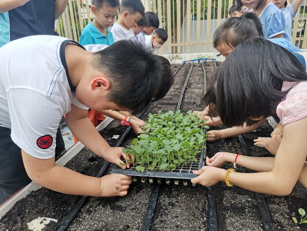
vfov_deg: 53.1
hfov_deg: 67.3
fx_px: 231
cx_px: 154
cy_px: 116
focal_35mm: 26
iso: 50
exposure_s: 1/486
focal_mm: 4.75
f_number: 1.8
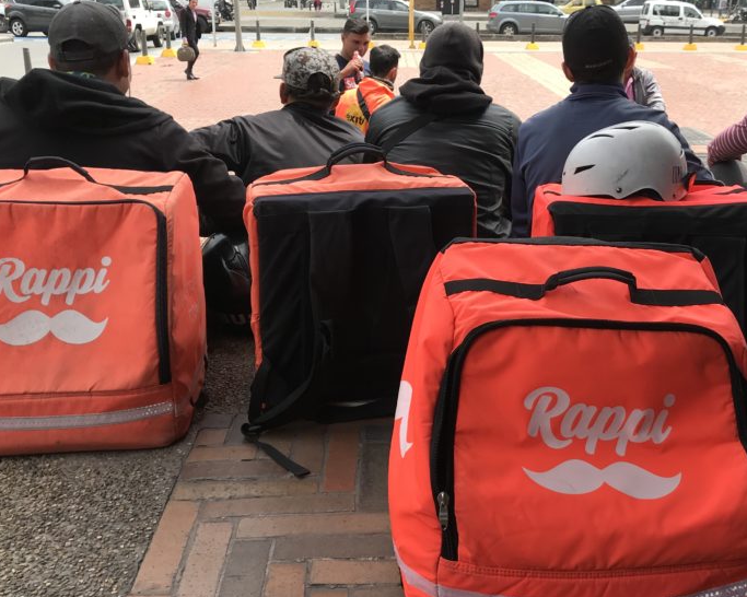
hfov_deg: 44.5
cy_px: 302
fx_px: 906
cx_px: 452
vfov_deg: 36.5
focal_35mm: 41
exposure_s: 1/921
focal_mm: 3.99
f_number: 1.8
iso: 20
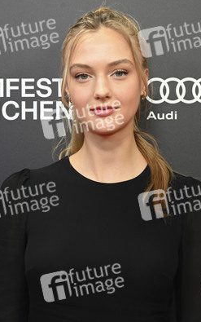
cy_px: 161
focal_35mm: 67
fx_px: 587
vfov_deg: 30.6
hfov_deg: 19.4
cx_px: 106
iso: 1000
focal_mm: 65
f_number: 8
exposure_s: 1/125
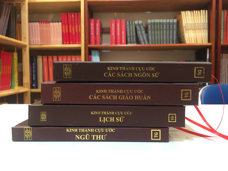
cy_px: 86
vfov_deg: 48.2
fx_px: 191
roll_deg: -1.9
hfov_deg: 61.7
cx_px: 114
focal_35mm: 29
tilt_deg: -4.0
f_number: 2.2
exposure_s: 1/17
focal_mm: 4.15
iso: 160
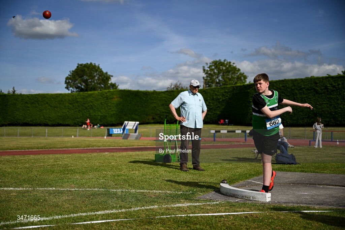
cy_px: 115
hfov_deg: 40.3
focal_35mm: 49
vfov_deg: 27.5
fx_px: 470
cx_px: 172
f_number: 2.8
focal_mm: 49
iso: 80
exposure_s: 1/4000
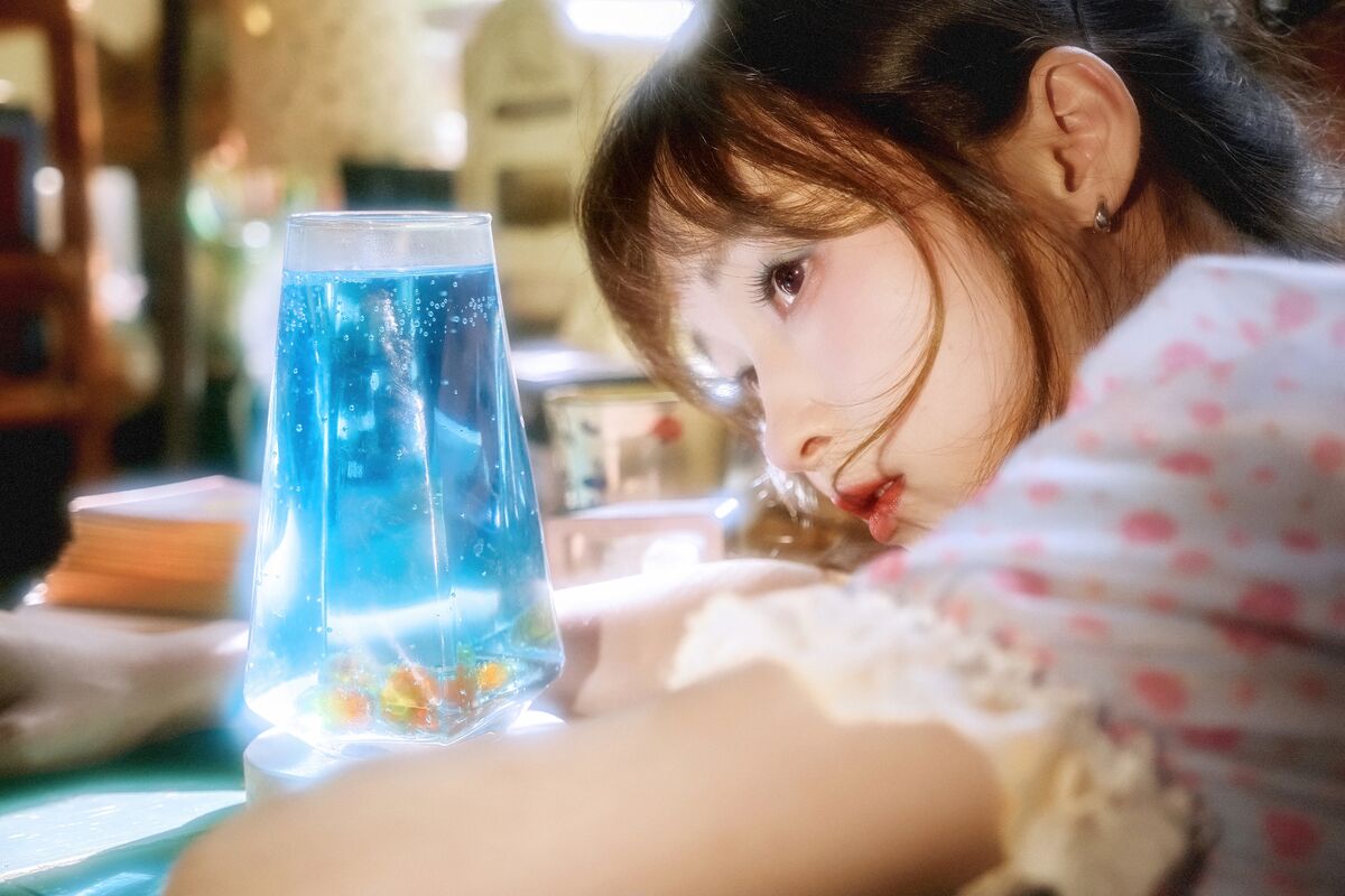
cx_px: 672
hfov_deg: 34.5
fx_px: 2167
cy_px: 448
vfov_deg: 23.4
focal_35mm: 58
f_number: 2.8
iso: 640
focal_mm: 38.8
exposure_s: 1/500
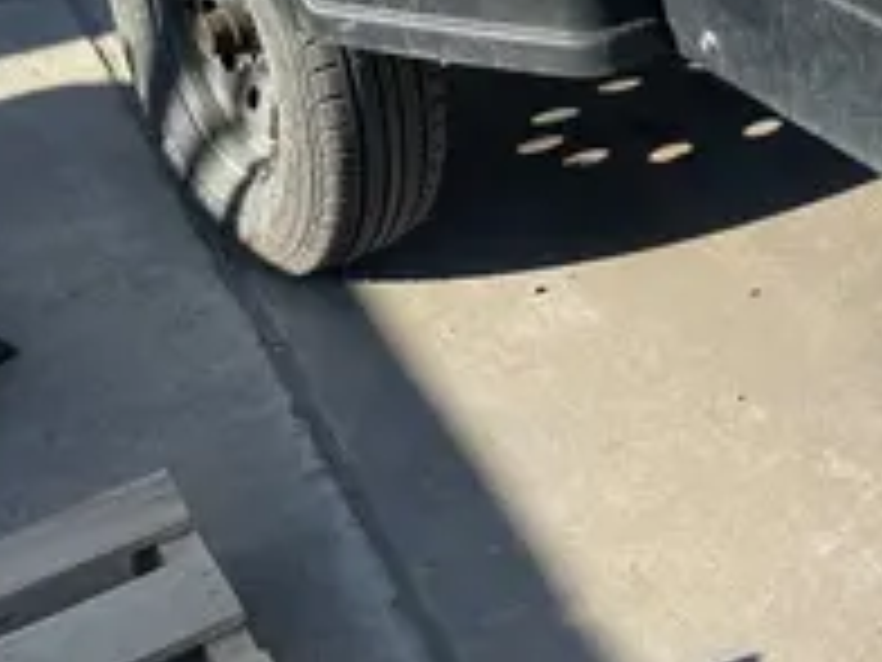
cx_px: 1044
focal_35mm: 73
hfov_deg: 24.3
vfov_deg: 19.0
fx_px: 1860
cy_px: -133
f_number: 1.6
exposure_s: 1/2506
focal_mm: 4.2
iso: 32
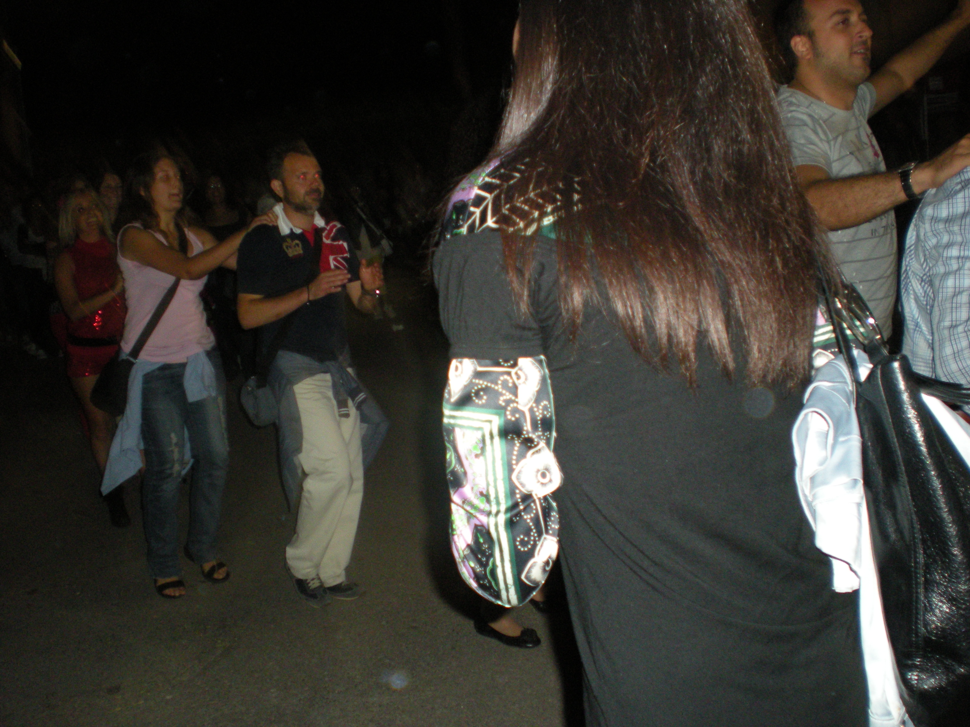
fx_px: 1065
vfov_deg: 37.7
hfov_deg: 49.0
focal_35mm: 38
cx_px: 485
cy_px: 364
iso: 288
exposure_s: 1/60
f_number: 3.1
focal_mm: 6.3
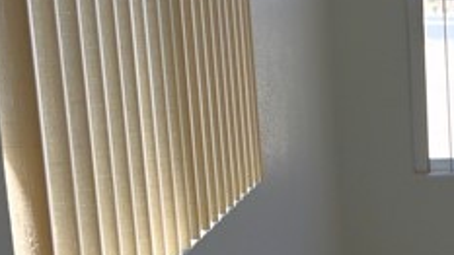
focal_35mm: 88
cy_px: 162
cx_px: 972
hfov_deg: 16.5
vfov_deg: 13.7
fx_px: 1059
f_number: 4.5
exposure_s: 1/80
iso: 100
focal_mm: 12
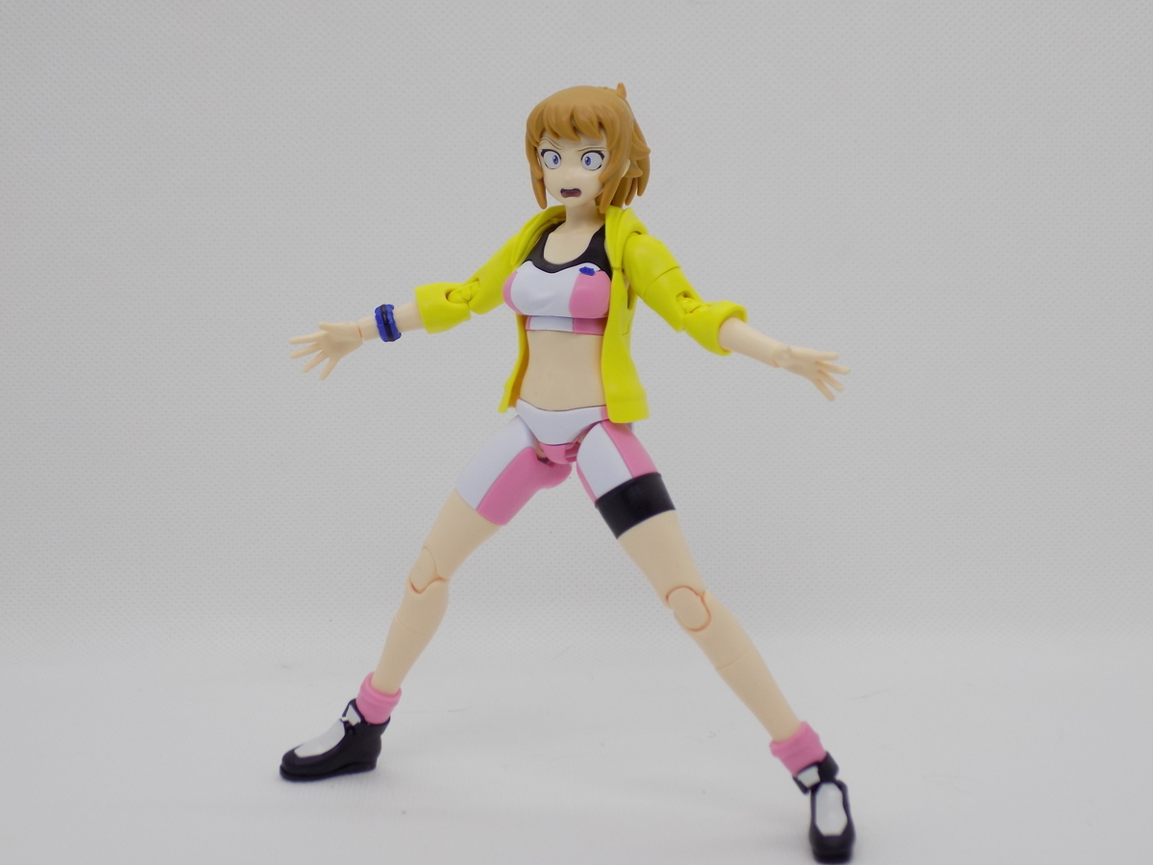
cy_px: 432
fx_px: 1732
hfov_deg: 36.8
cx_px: 576
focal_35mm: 52
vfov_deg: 28.0
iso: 80
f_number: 3.9
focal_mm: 9.3
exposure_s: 1/40
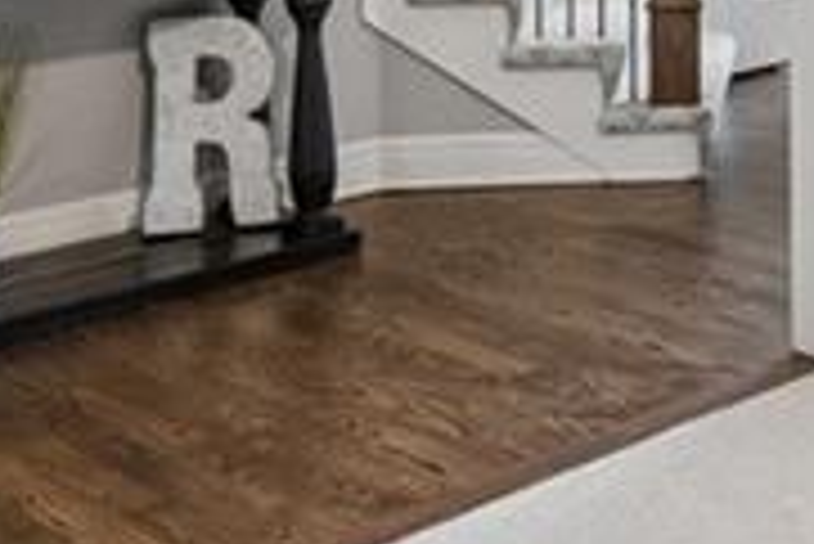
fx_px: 1788
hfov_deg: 22.9
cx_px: 1057
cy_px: -281
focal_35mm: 79
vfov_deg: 15.8
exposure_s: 1/15
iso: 640
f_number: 6.3
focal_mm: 14
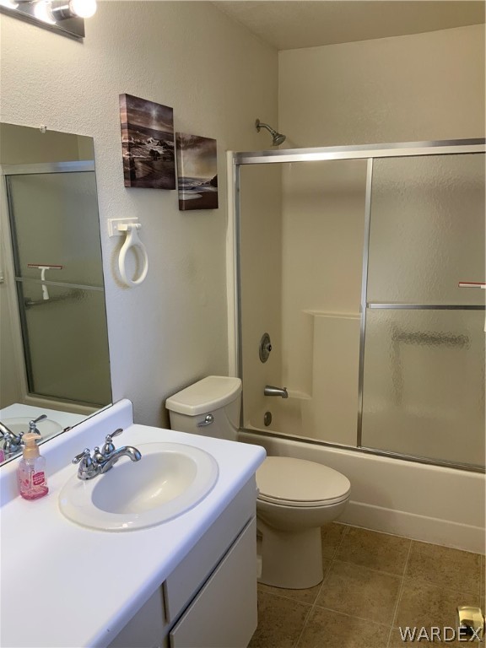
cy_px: 324
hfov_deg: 48.2
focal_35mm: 29
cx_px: 243
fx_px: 543
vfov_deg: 61.7
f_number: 1.8
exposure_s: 1/60
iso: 40
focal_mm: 3
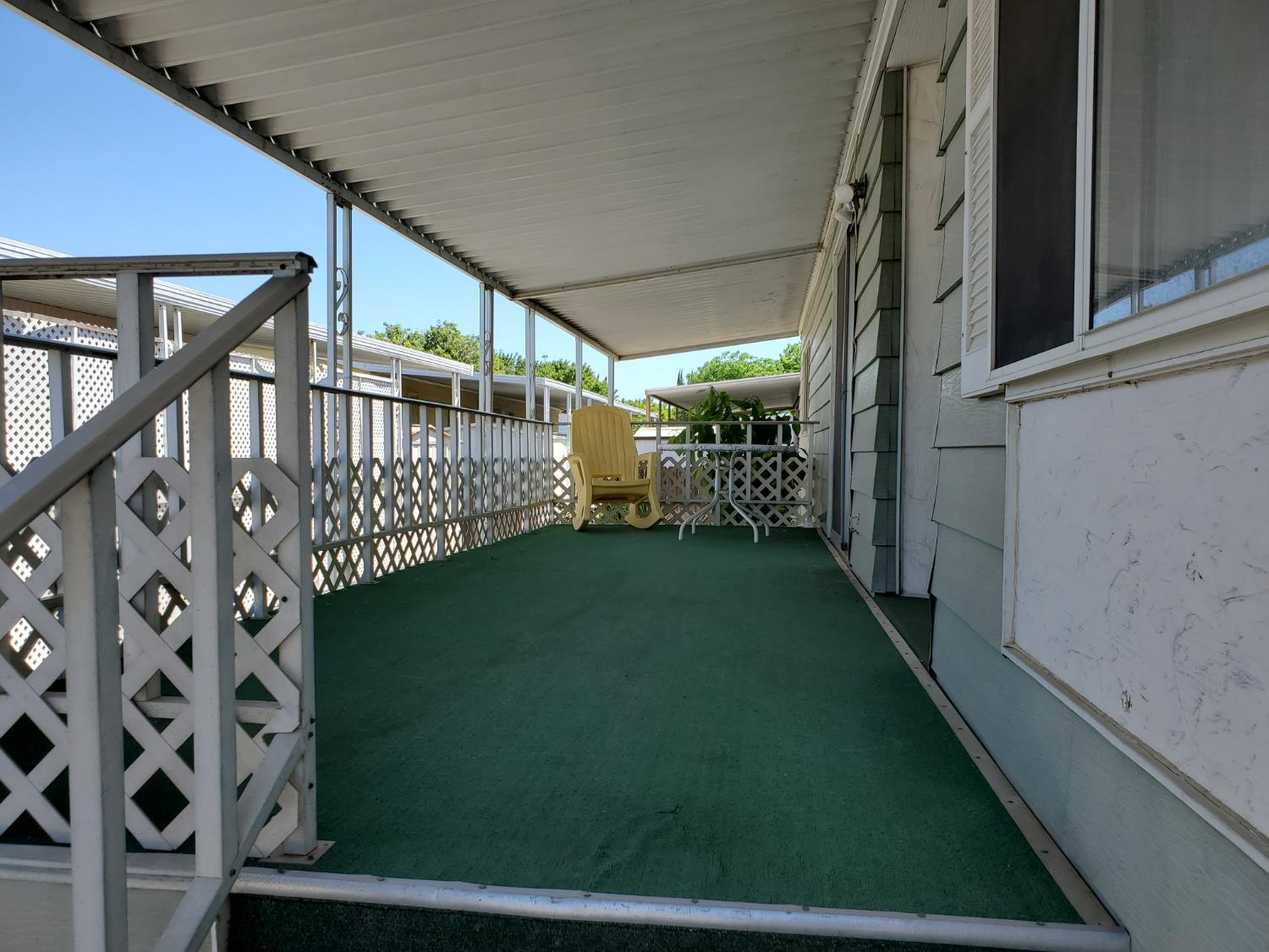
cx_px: 634
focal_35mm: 26
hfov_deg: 67.3
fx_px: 953
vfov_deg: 53.1
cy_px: 476
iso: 50
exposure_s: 1/723
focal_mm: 4.3
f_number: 2.4
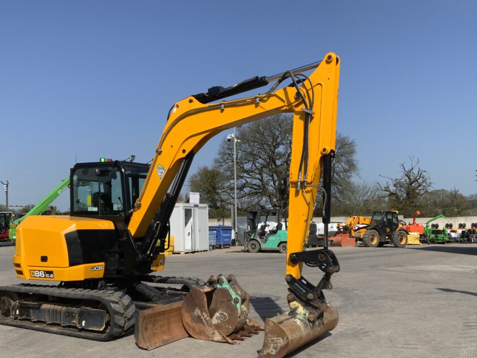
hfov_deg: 52.6
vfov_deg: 40.5
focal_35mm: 35
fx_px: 482
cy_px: 212
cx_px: 218
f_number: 1.8
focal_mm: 3
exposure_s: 1/2538
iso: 16
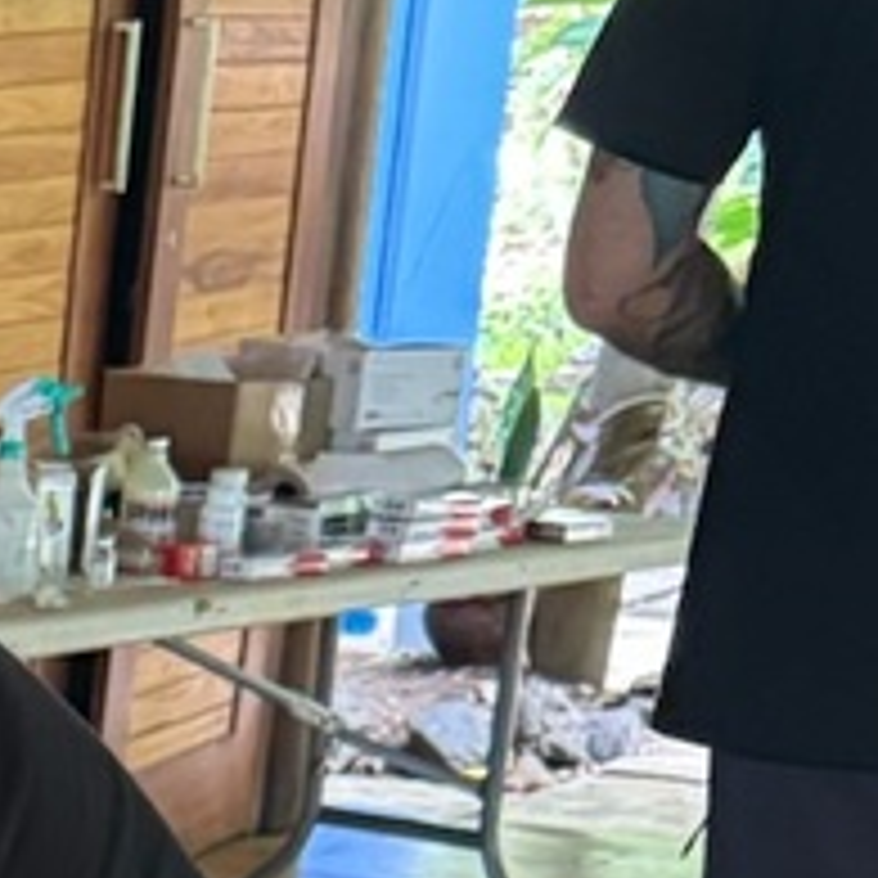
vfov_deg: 11.0
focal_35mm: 145
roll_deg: -0.3
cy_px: 1731
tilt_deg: -22.3
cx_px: -1108
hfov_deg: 10.6
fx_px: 4161
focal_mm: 6.76
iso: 500
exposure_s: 1/60
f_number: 1.78
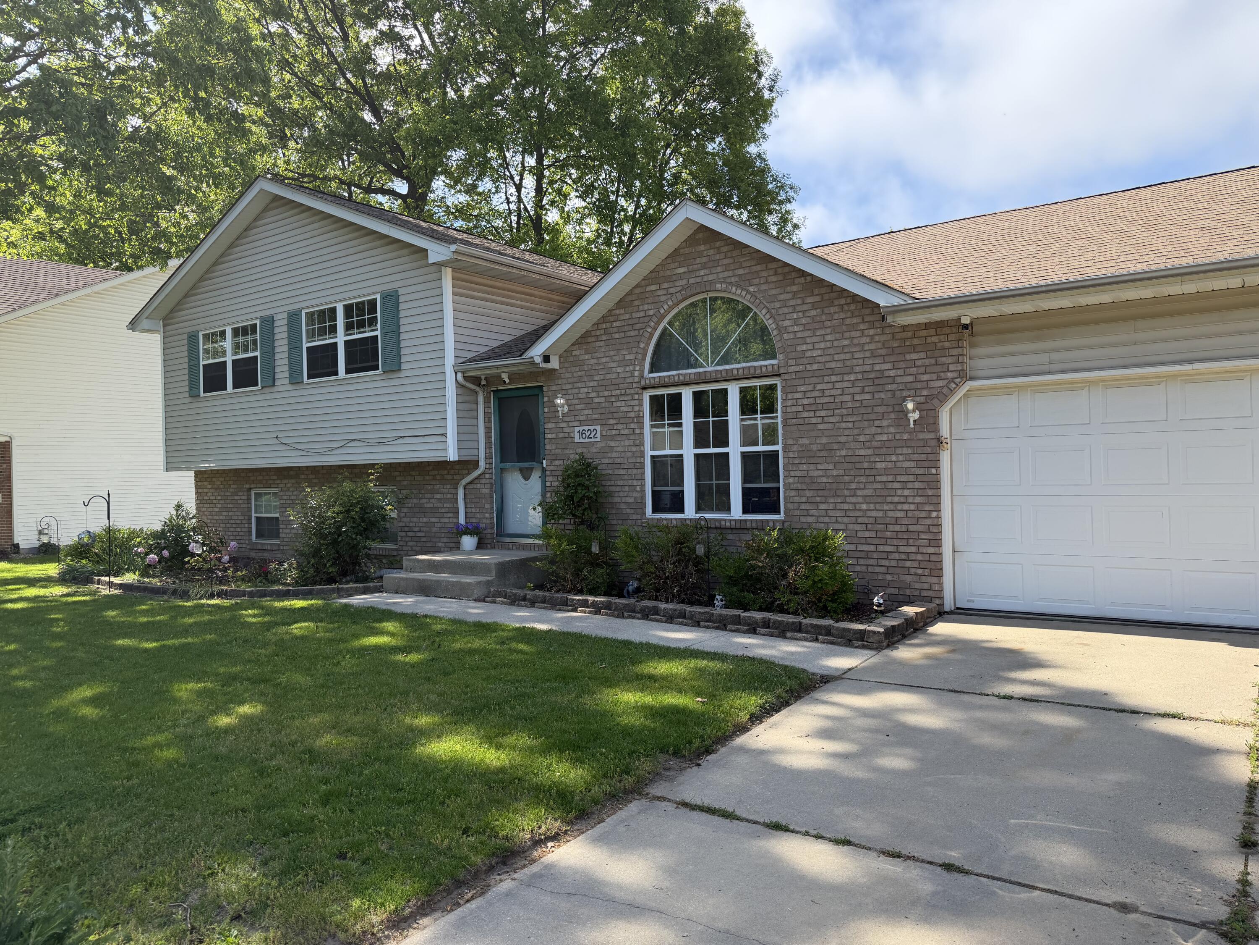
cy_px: 472
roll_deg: +0.9
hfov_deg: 71.6
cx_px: 630
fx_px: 873
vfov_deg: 56.8
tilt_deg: -0.7
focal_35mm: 24
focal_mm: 6.76
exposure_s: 1/2110
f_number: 1.78
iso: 100
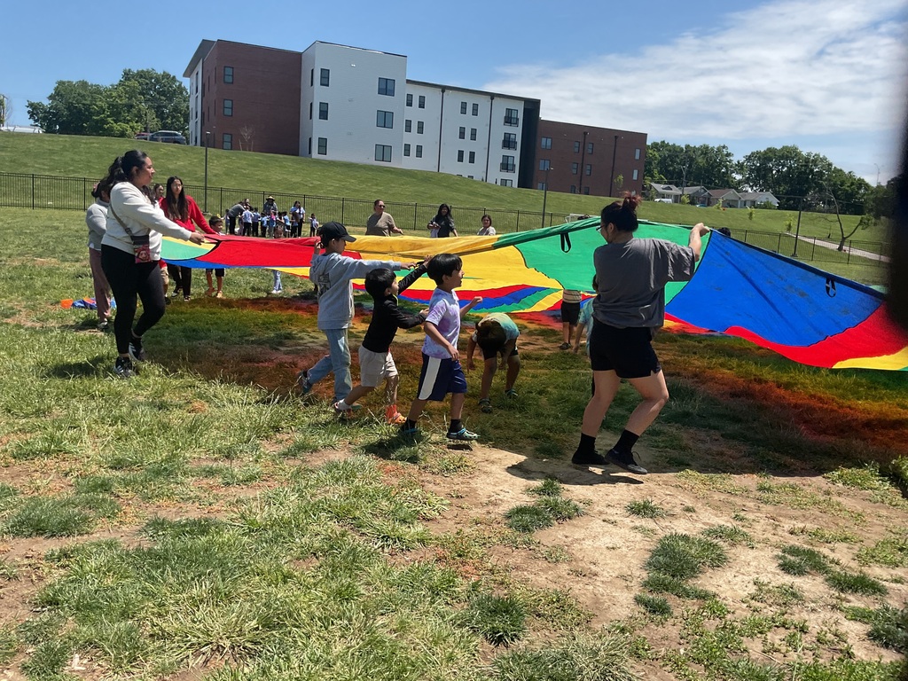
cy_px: 340
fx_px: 761
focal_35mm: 29
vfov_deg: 48.2
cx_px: 454
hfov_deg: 61.7
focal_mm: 3
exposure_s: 1/1912
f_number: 1.8
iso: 16
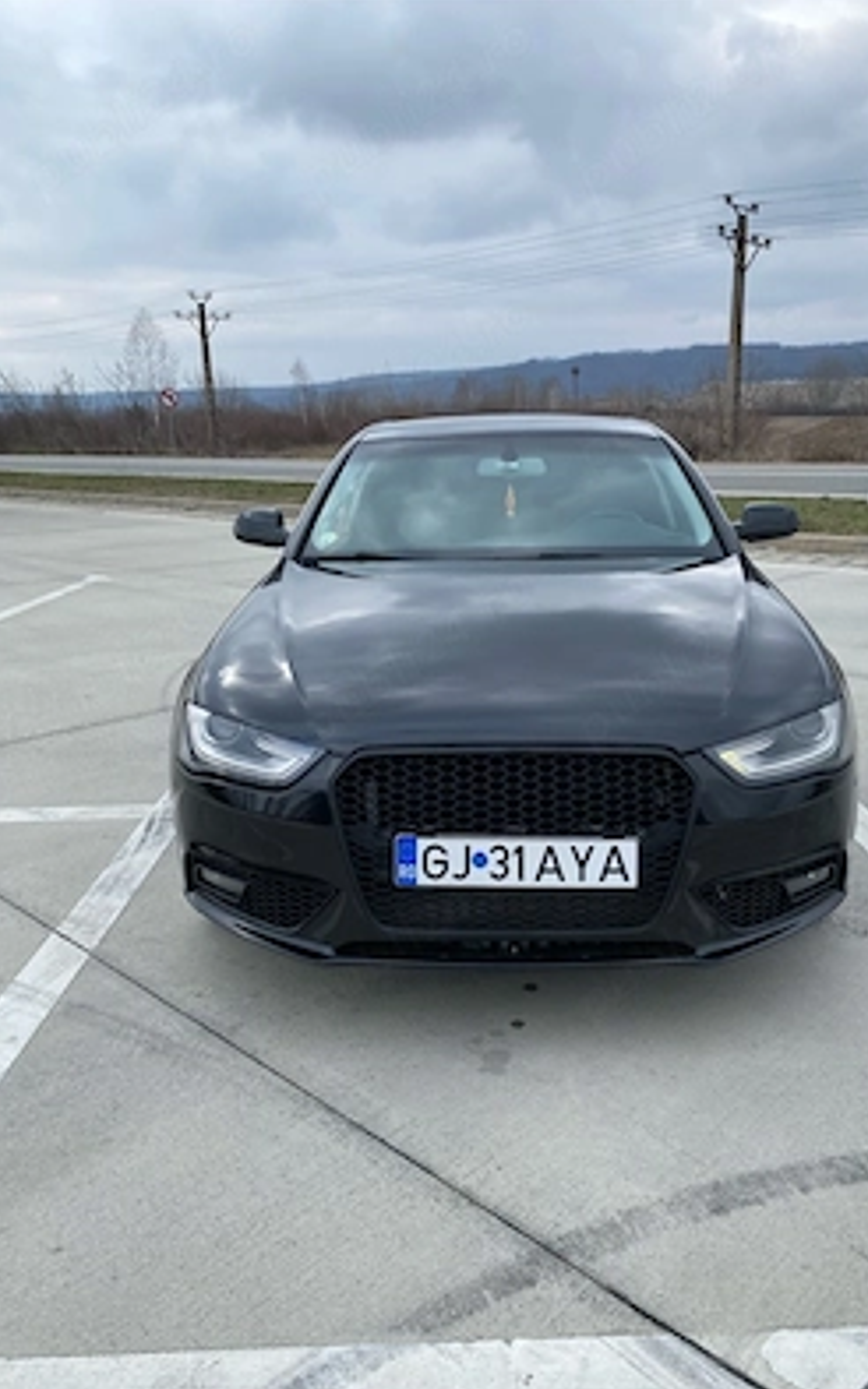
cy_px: 702
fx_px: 1061
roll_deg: +0.8
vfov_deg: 66.5
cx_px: 487
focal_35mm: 28
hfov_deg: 44.4
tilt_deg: -14.4
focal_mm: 4.25
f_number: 1.8
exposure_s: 1/919
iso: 32
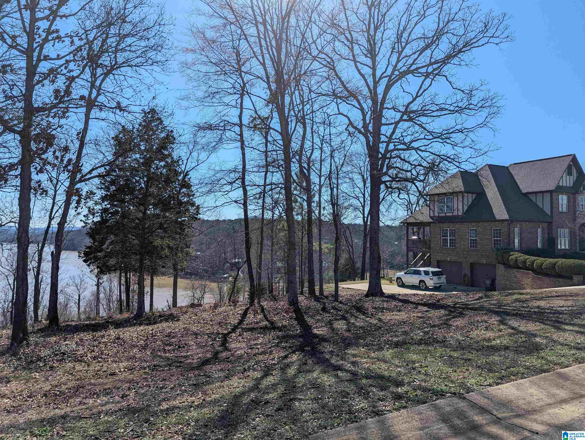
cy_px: 220
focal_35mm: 24
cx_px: 292
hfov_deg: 71.5
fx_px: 406
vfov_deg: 56.9
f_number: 1.85
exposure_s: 1/2899
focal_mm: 6.81
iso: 44
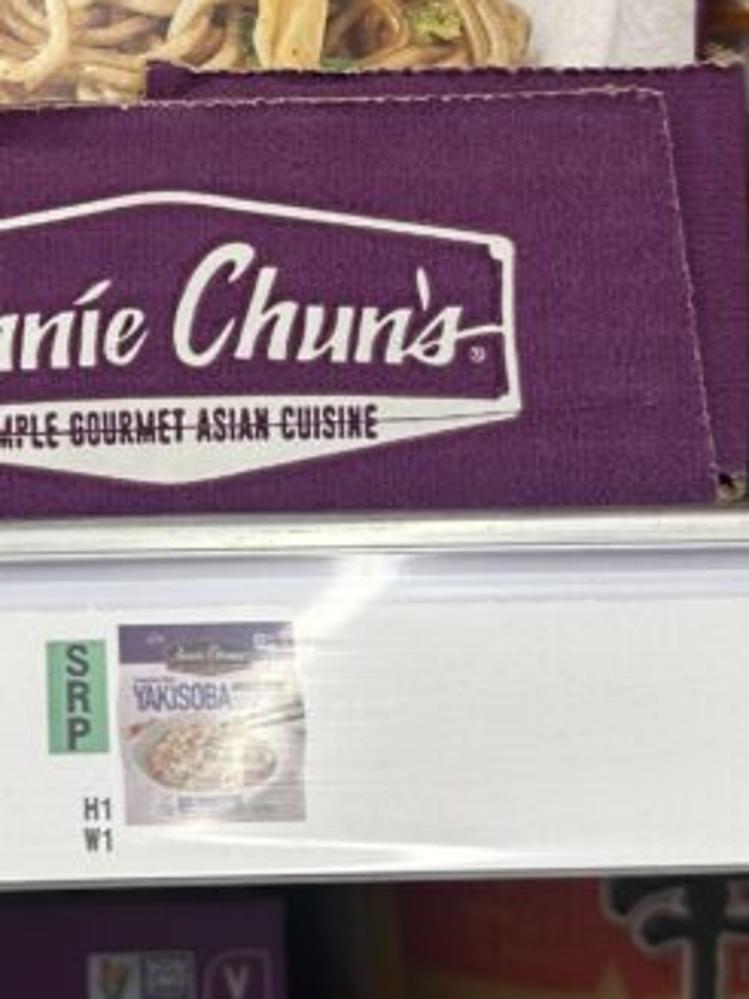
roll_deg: +0.5
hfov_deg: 19.3
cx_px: 73
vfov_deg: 25.5
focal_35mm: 75
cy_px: 189
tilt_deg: +0.0
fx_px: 2164
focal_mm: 6.86
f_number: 1.78
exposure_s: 1/64
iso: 100
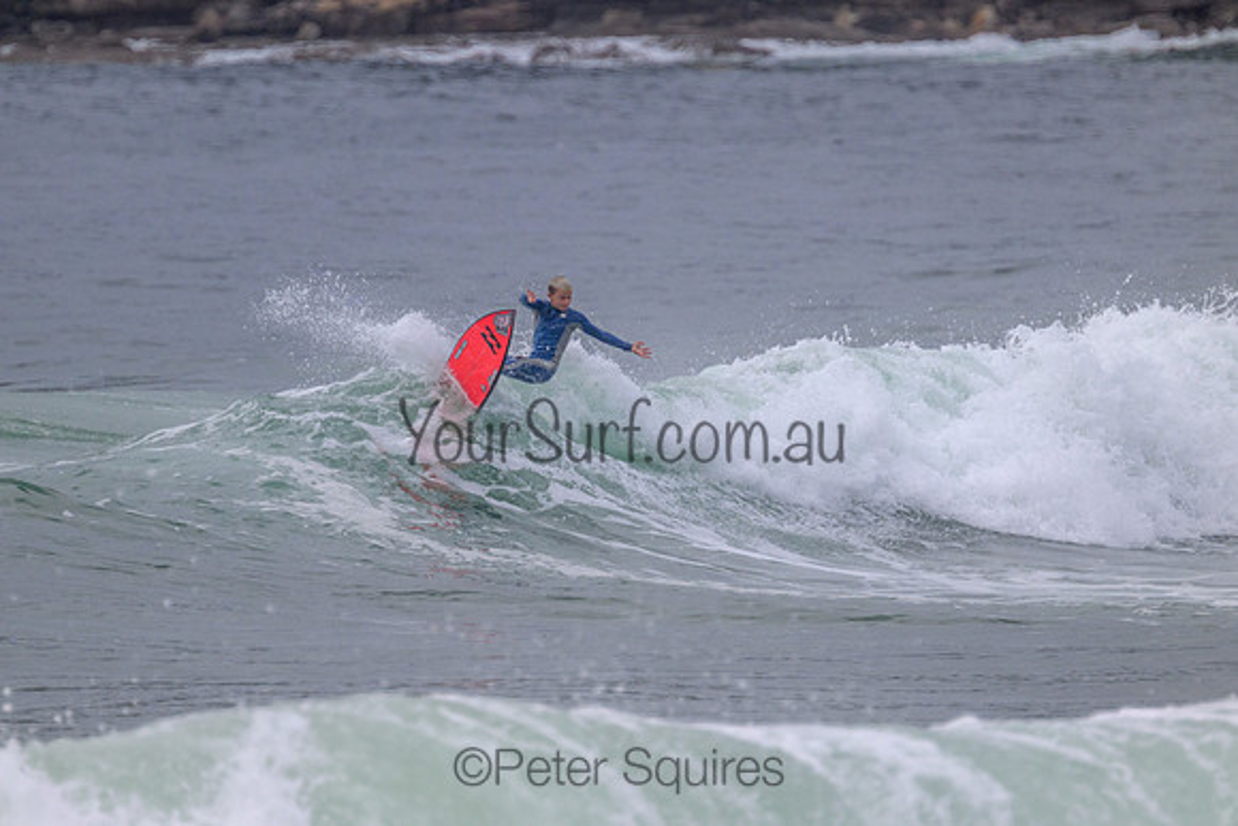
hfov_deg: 2.6
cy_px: 413
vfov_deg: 1.7
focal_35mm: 800
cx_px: 619
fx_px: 27516
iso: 1100
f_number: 11
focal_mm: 800
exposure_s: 1/1600
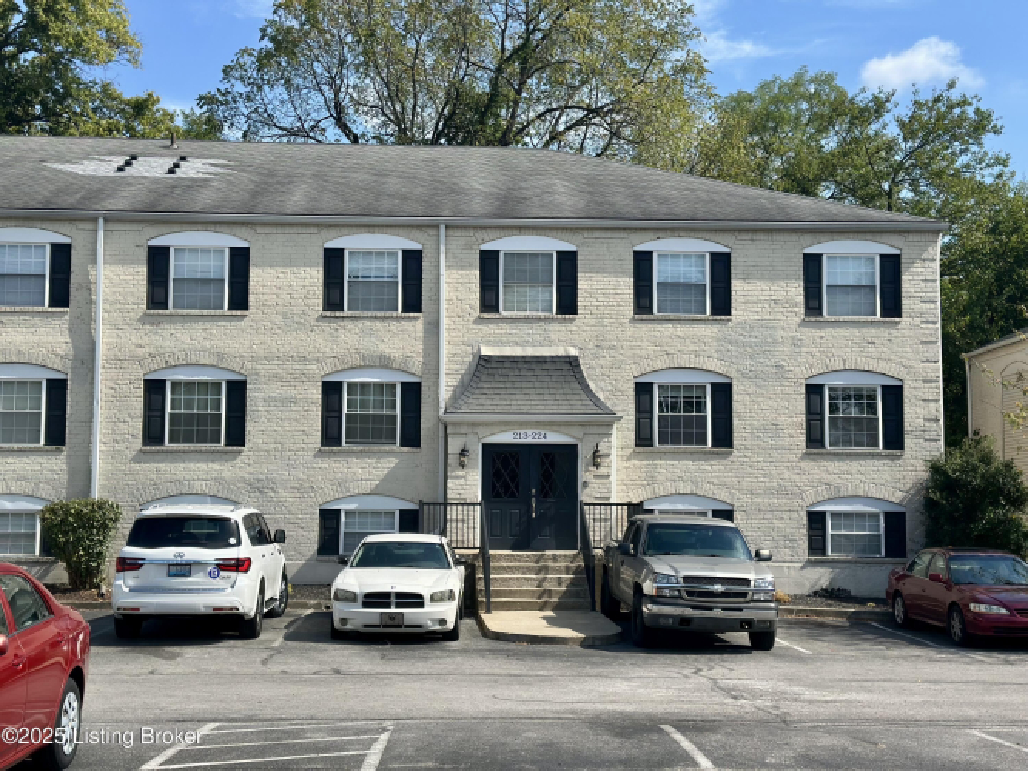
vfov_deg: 30.3
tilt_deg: +5.1
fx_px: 1425
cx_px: 514
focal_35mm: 48
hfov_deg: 39.7
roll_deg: -0.7
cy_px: 386
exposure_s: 1/4184
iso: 100
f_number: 1.78
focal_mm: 6.86
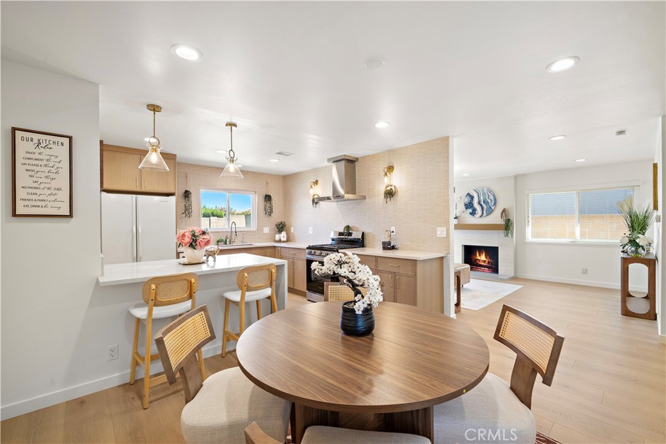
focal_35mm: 14
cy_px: 222
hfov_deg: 104.2
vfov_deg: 81.2
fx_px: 259
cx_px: 333
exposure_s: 1/5
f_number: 8
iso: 500
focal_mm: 14
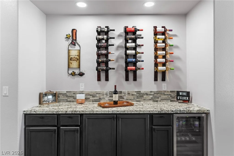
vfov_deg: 55.1
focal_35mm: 23
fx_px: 150
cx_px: 117
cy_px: 78
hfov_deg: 76.1
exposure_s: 1/20
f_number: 4
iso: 400
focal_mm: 23
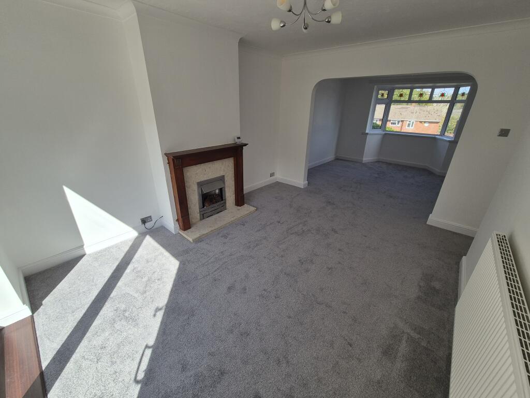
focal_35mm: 13
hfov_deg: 106.2
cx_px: 265
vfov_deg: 89.9
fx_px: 199
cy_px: 199
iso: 50
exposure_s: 1/964
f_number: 2.2
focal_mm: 2.2
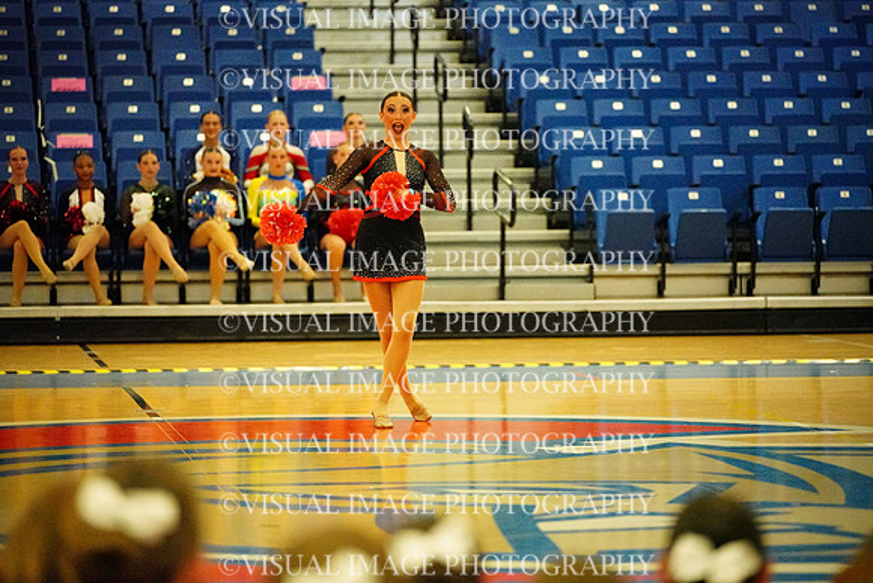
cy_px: 292
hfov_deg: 13.7
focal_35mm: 150
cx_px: 436
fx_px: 3638
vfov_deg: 9.2
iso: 25600
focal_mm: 150
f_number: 2.8
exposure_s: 1/1600
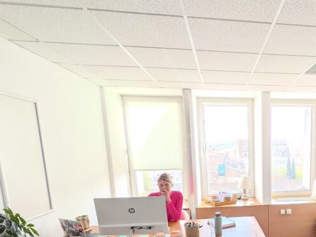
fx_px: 265
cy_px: 190
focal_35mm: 29
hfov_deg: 55.9
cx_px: 265
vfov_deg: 45.8
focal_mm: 1.83
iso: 62
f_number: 2.2
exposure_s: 1/335
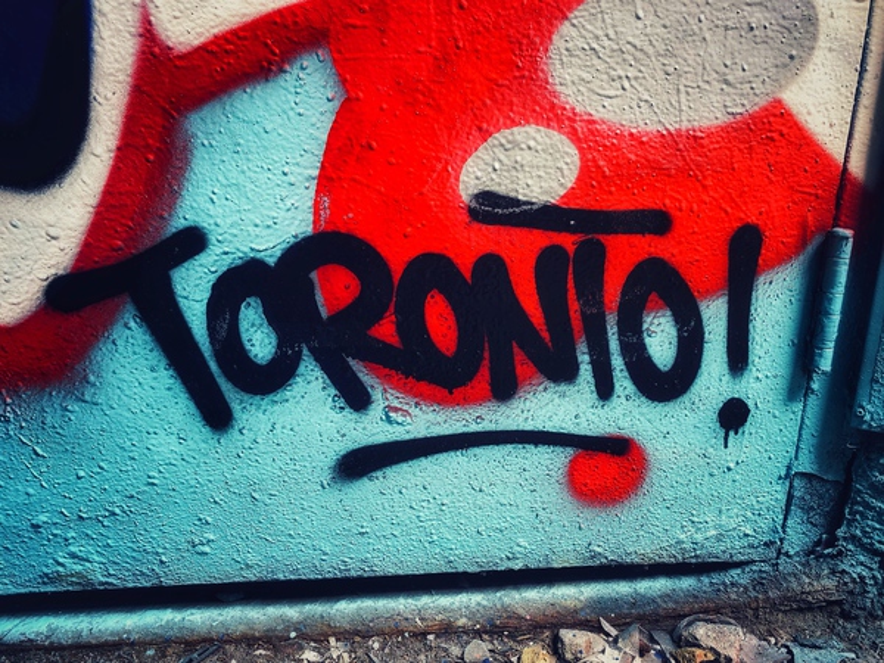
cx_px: 442
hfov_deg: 67.3
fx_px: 664
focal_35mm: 26
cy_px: 332
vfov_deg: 53.1
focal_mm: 4.25
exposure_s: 1/122
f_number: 1.8
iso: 32
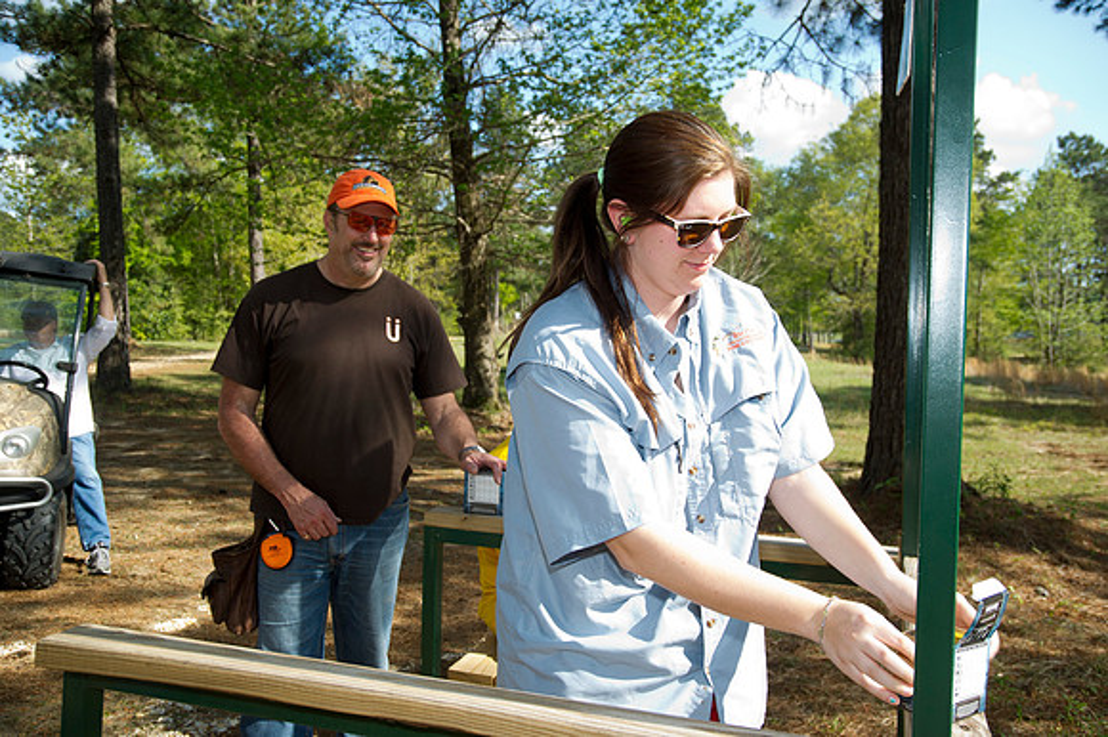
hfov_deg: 55.8
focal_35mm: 34
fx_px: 1046
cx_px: 554
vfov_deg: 38.8
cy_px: 368
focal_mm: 34
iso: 100
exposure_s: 1/125
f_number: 6.3
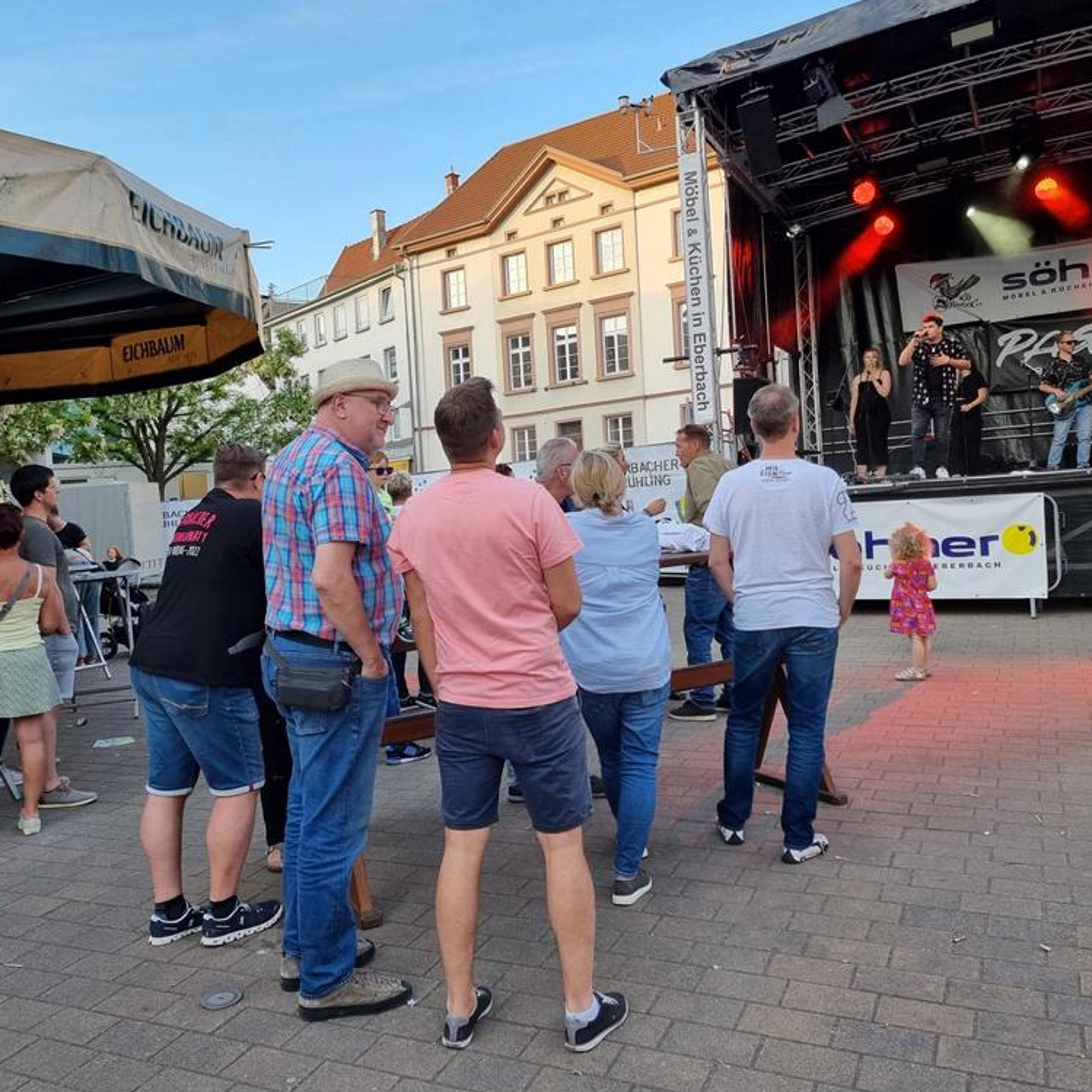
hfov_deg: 55.5
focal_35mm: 29
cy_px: 541
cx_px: 491
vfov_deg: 55.6
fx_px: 1035
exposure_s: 1/120
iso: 50
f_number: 1.8
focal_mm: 6.7
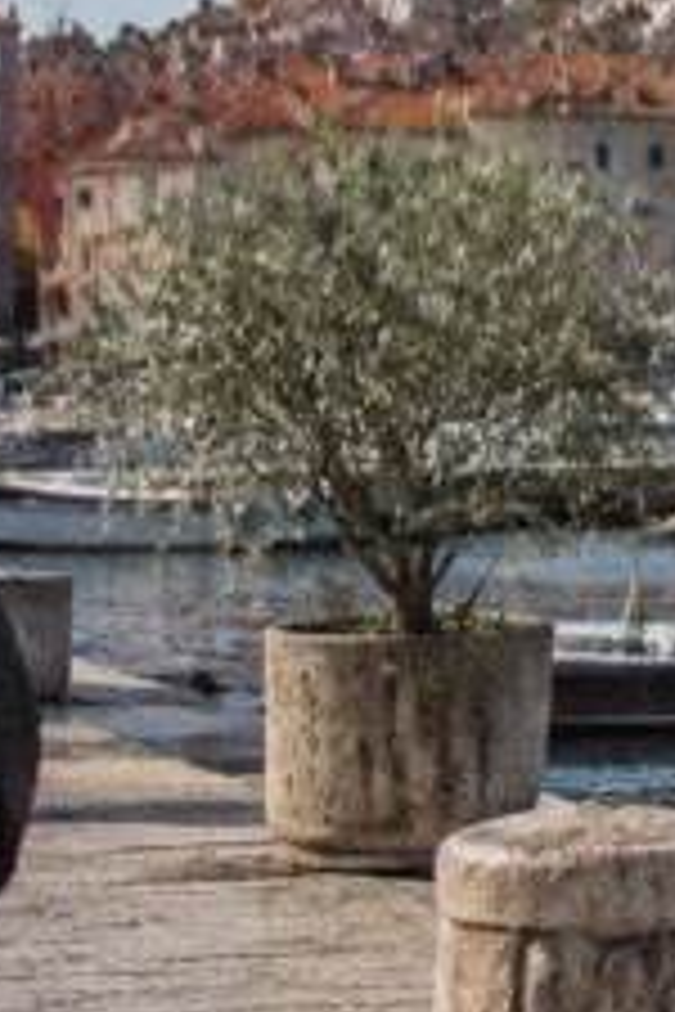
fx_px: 4697
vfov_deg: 12.2
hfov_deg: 7.6
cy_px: 101
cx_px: 1656
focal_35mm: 167
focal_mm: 47
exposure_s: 1/400
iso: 100
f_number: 5.6
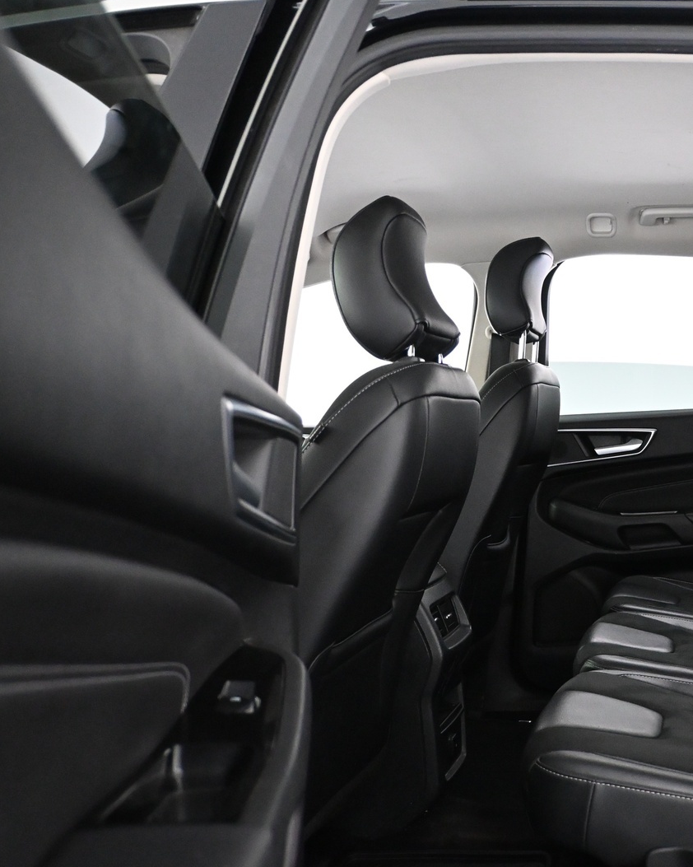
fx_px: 1028
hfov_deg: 34.7
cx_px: 653
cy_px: 442
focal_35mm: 40
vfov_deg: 45.7
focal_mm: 18.5
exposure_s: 1/60
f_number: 3.8
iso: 4500
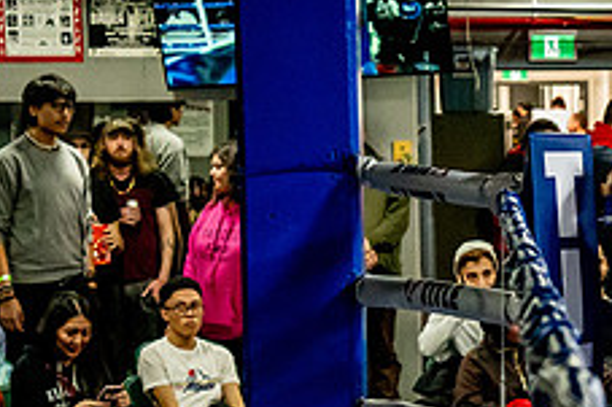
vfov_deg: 10.3
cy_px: 279
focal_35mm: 133
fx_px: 2259
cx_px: 749
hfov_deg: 14.9
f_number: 2.8
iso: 5000
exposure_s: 1/800
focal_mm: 35
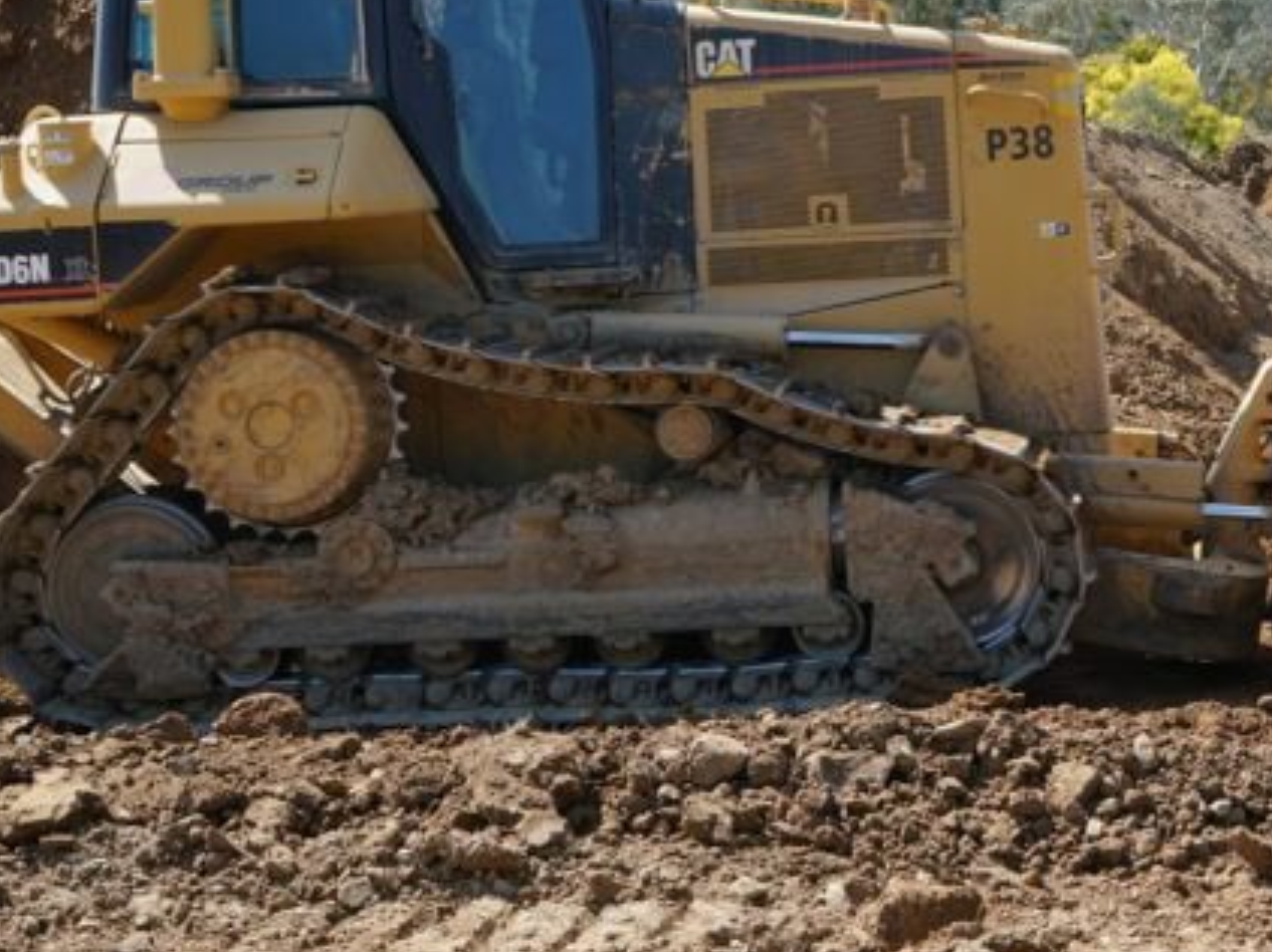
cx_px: 1097
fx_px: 2828
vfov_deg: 19.1
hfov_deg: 24.7
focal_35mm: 77
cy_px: 362
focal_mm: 44
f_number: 9
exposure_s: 1/100
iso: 100
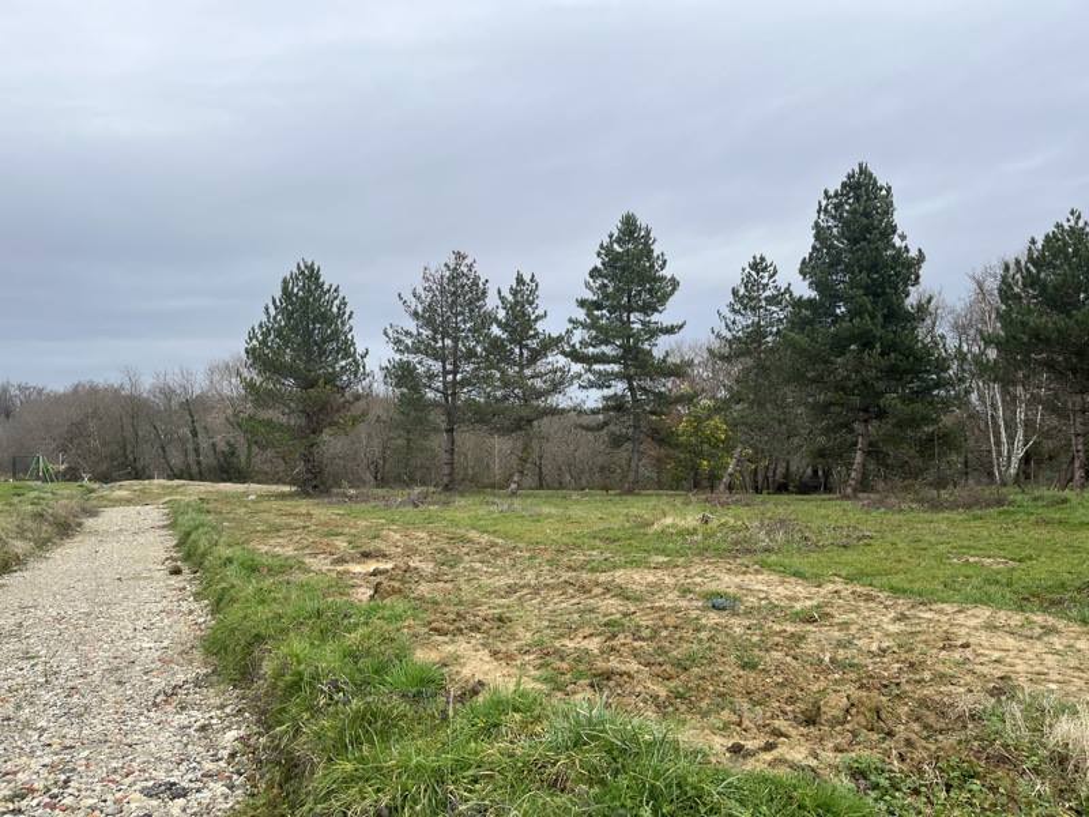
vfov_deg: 53.1
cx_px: 544
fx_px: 818
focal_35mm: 26
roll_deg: +0.8
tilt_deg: +0.2
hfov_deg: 67.3
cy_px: 408
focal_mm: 5.1
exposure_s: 1/2062
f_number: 1.6
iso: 50
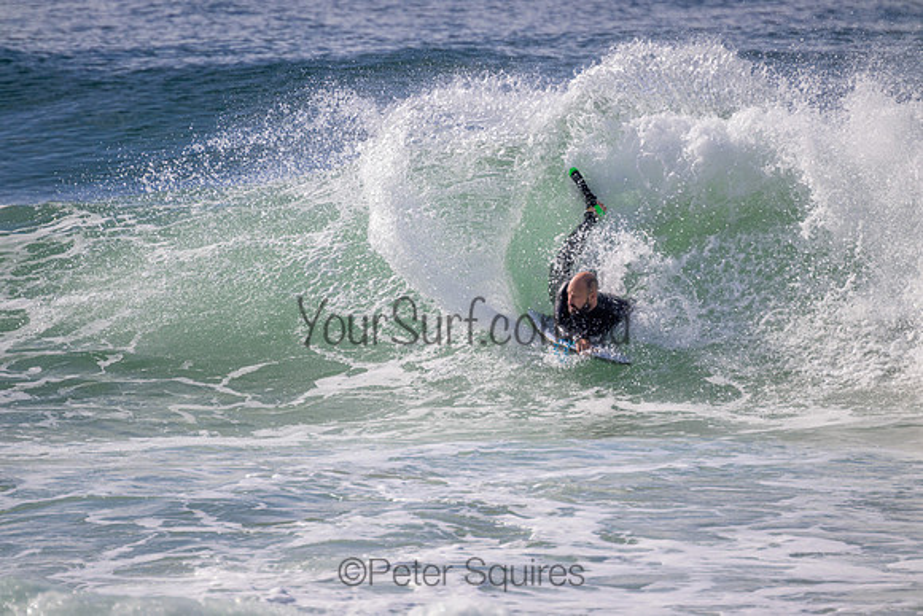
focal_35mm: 800
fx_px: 20515
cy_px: 308
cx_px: 462
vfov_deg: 1.7
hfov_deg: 2.6
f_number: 11
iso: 900
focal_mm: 800
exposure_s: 1/2000
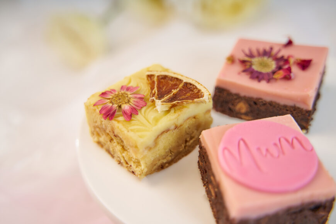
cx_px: 168
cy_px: 112
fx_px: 467
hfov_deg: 39.6
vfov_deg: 27.0
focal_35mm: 50
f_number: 2.8
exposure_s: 1/200
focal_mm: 50
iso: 100
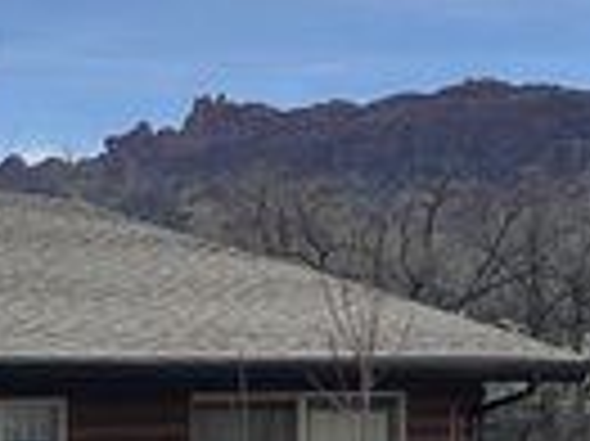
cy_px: 108
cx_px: 795
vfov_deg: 11.2
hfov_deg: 14.3
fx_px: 2248
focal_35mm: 132
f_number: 1.5
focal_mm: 5.7
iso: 50
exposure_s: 1/8000
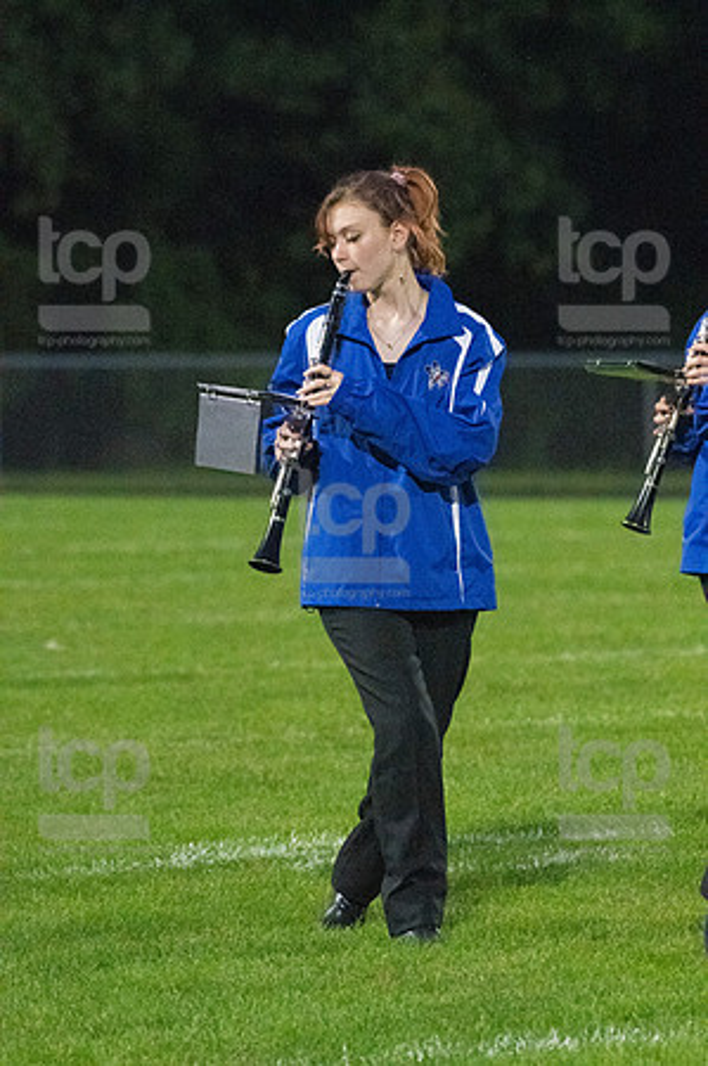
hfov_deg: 3.4
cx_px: 354
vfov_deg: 5.1
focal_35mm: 405
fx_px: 11974
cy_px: 533
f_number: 5.6
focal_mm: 270
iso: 6400
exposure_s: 1/1600
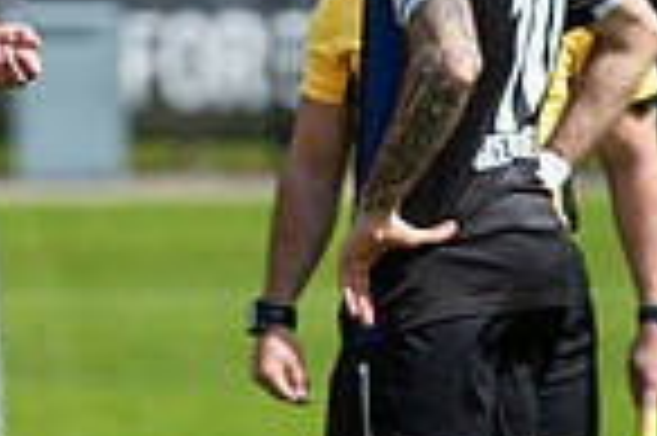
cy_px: 148
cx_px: -90
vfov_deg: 1.7
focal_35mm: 794
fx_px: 14474
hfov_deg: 2.6
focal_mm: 200
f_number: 4
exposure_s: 1/1000
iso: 100
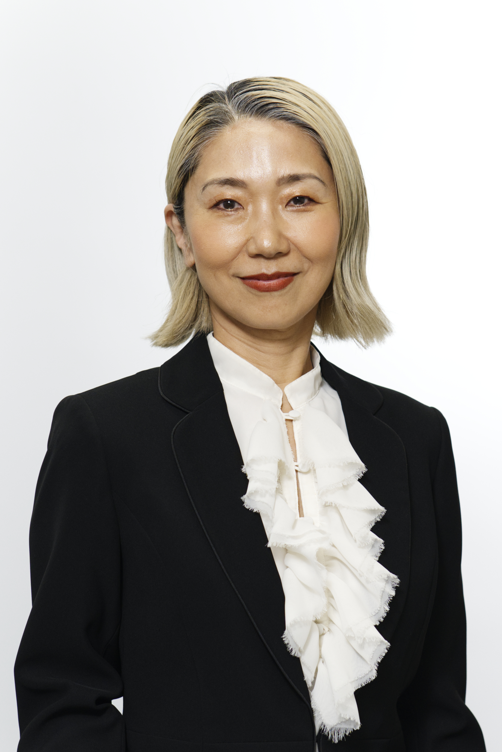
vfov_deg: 16.1
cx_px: 251
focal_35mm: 127
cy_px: 376
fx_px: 2654
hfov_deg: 10.8
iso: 640
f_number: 4
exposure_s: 1/160
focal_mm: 85
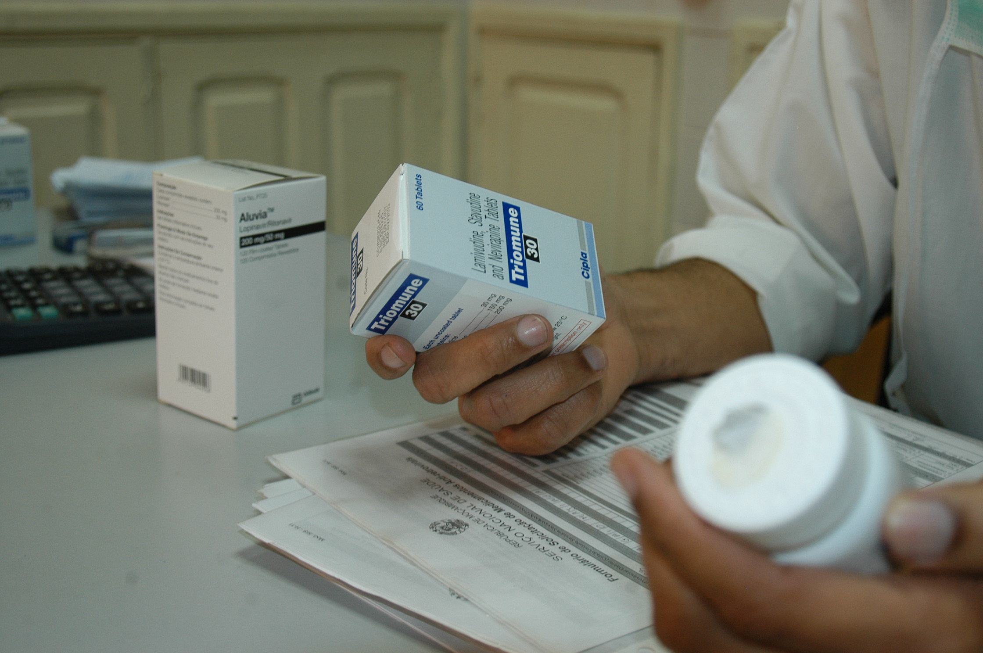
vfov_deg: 31.8
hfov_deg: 46.4
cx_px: 492
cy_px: 326
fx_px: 1145
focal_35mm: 42
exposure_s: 1/60
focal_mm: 28
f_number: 4
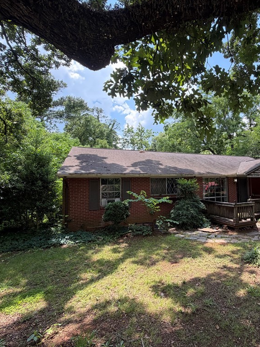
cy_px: 173
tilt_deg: +4.2
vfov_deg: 84.7
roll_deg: +1.7
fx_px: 190
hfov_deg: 65.6
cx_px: 186
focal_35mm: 19
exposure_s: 1/502
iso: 50
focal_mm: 2.22
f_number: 2.2
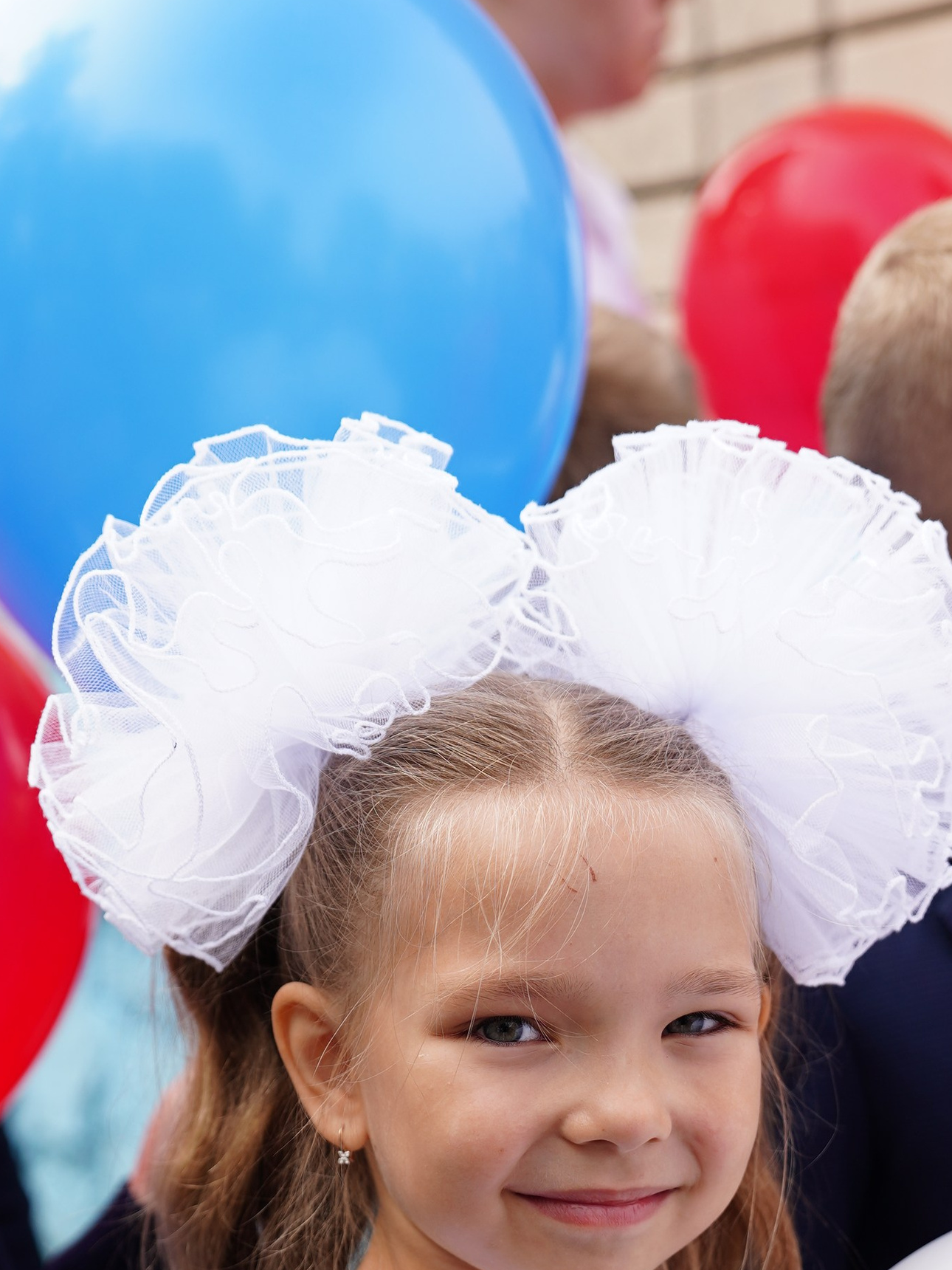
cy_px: 1220
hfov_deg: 16.8
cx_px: 505
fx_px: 3227
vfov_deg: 21.6
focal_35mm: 88
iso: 125
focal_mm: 41
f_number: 2.8
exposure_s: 1/500
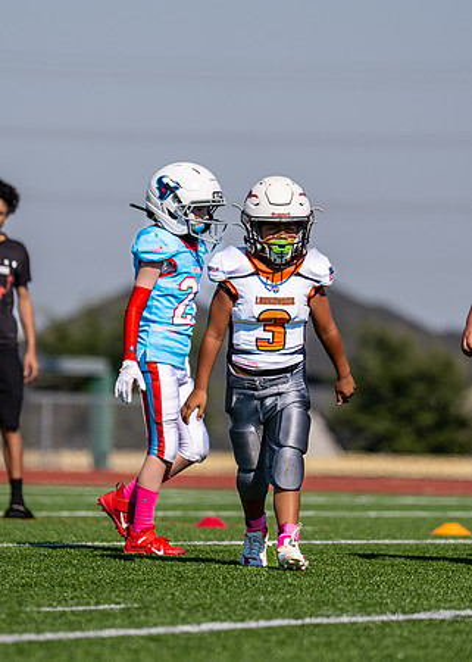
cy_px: 258
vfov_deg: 5.1
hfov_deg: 3.6
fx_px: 7407
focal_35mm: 394
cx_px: 226
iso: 100
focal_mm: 200
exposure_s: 1/3200
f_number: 2.8
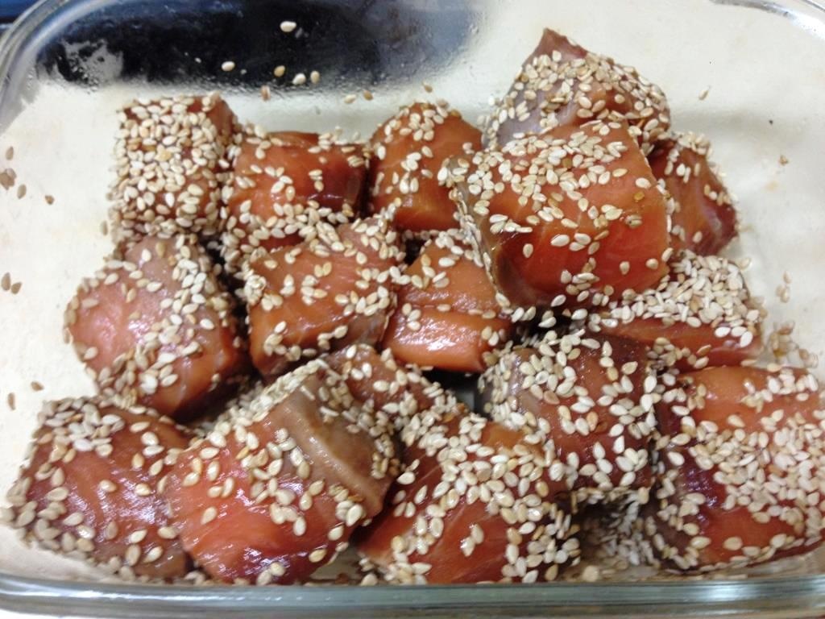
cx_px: 412
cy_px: 310
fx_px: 786
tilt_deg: -61.4
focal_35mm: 33
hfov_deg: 55.4
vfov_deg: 42.9
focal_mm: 4.12
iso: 100
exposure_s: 1/20
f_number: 2.4
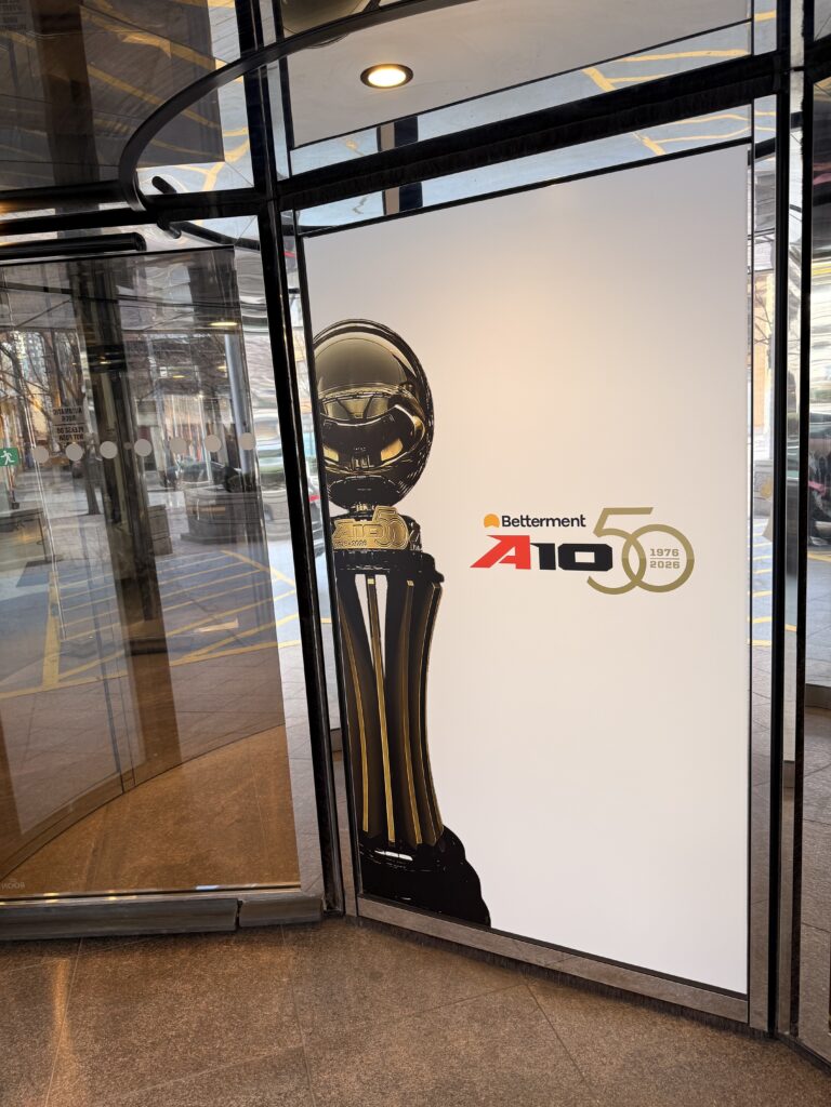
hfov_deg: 56.8
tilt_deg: -9.0
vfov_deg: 71.6
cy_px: 554
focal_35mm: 24
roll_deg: +4.2
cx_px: 416
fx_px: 768
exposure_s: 1/120
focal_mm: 6.76
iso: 125
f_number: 1.78
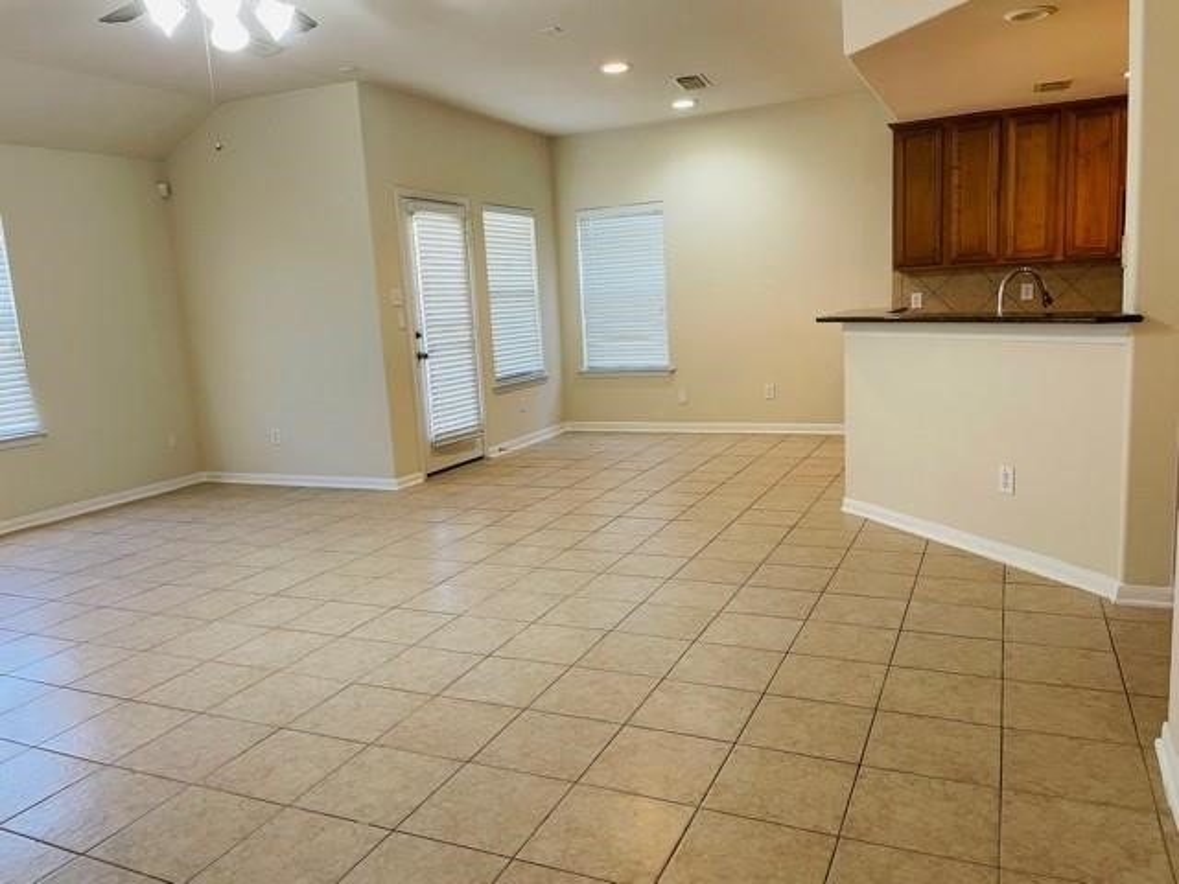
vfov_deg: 53.1
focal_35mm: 26
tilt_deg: -9.6
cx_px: 590
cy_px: 442
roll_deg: +3.1
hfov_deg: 67.3
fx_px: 886
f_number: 1.6
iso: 125
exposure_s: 1/60
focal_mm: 4.2
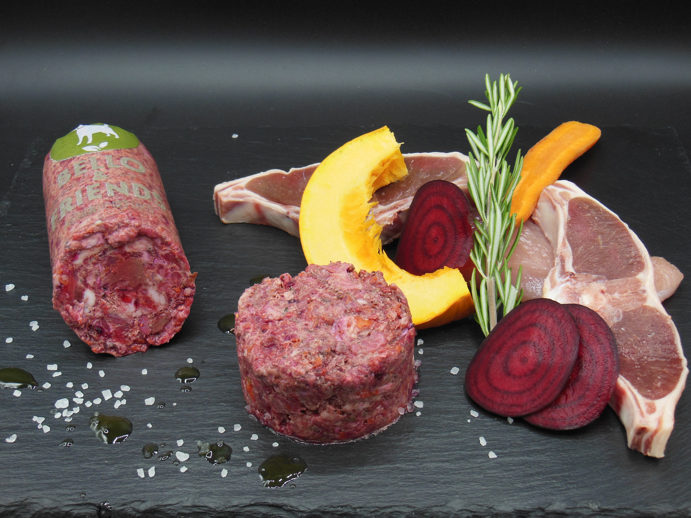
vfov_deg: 28.0
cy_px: 259
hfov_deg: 36.8
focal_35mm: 52
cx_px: 346
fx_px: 1038
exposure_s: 1/80
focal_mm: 9.3
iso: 125
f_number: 4.7
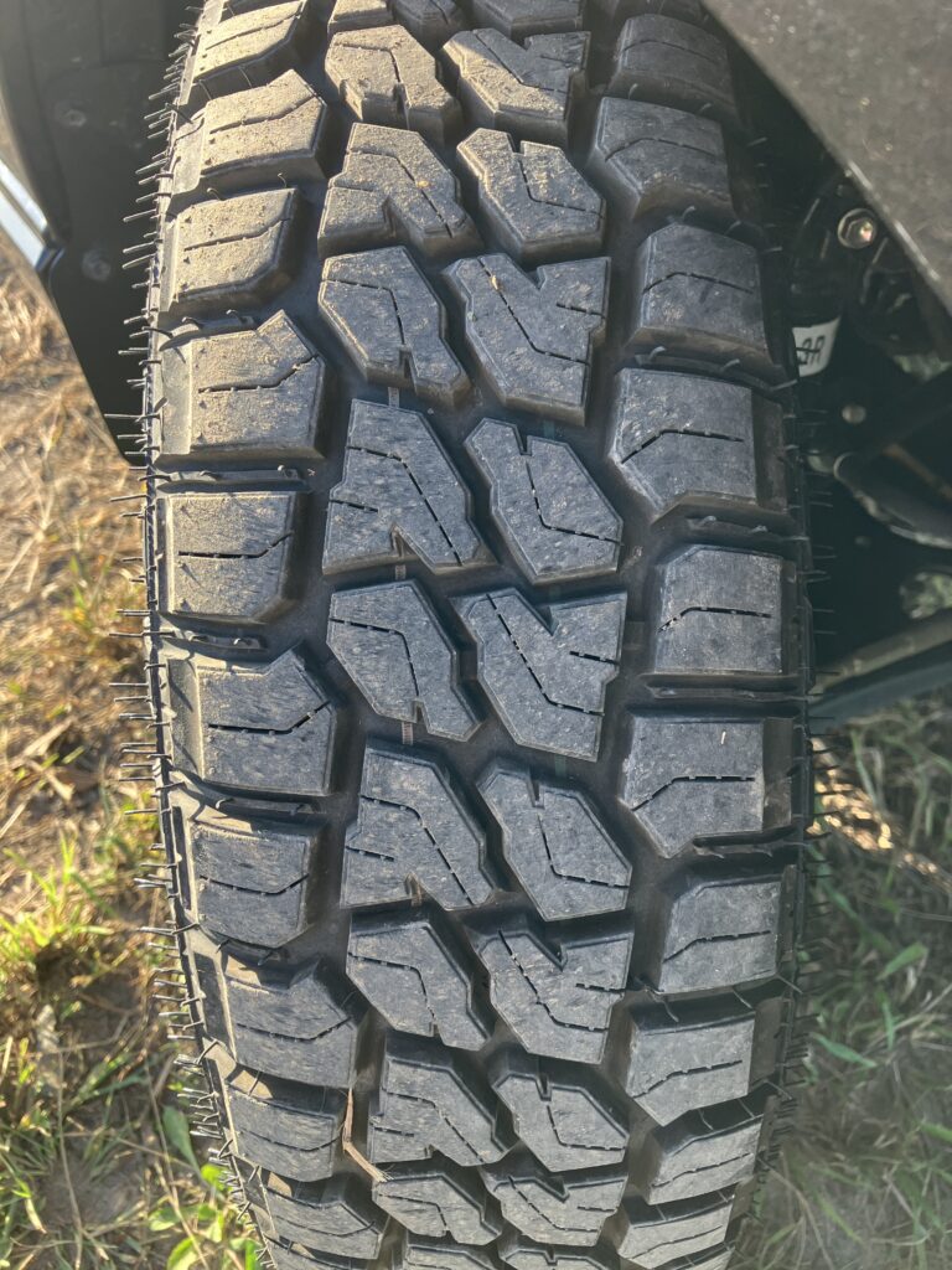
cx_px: 476
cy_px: 635
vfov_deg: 63.4
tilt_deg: -50.4
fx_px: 1027
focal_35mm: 28
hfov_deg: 49.7
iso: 32
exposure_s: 1/121
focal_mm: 3.99
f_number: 1.8
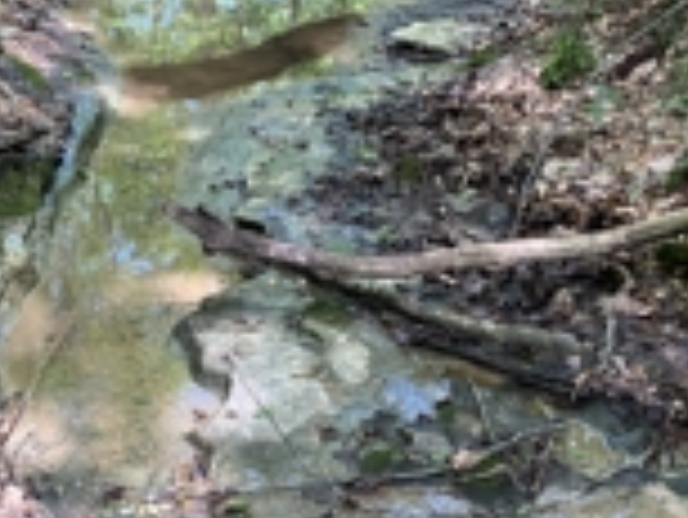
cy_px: 288
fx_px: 1353
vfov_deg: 21.6
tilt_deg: -25.6
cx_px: 243
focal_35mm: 68
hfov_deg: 28.4
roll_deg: -3.0
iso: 100
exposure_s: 1/121
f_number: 1.8
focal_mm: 4.25
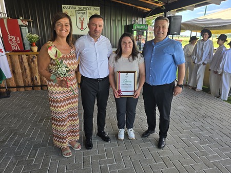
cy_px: 86
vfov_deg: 58.9
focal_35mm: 23
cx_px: 116
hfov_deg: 73.9
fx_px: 154
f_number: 1.7
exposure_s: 1/180
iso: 32
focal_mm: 6.3
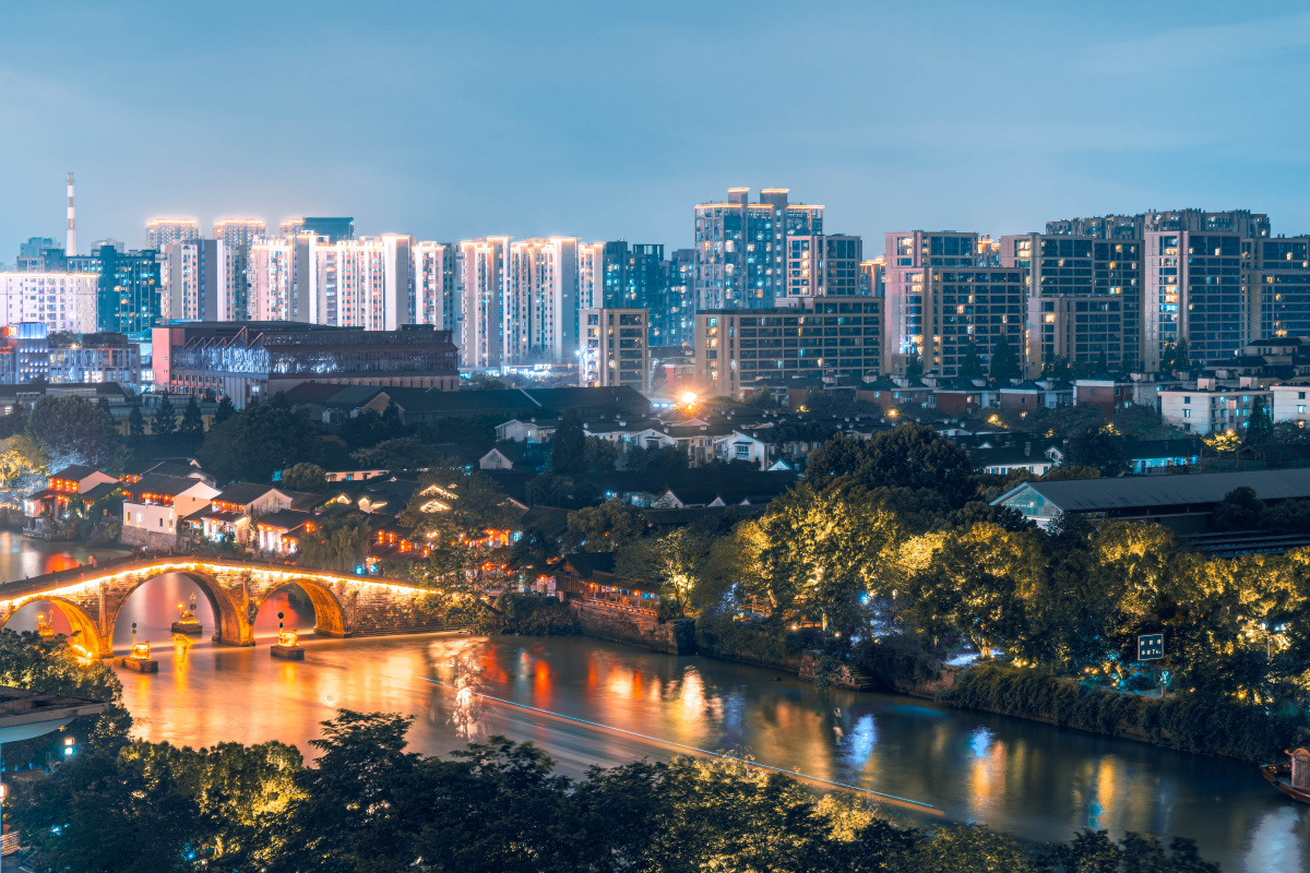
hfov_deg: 28.8
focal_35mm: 70
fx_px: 2547
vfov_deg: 19.5
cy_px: 436
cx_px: 655
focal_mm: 70
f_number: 8
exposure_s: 8
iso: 100
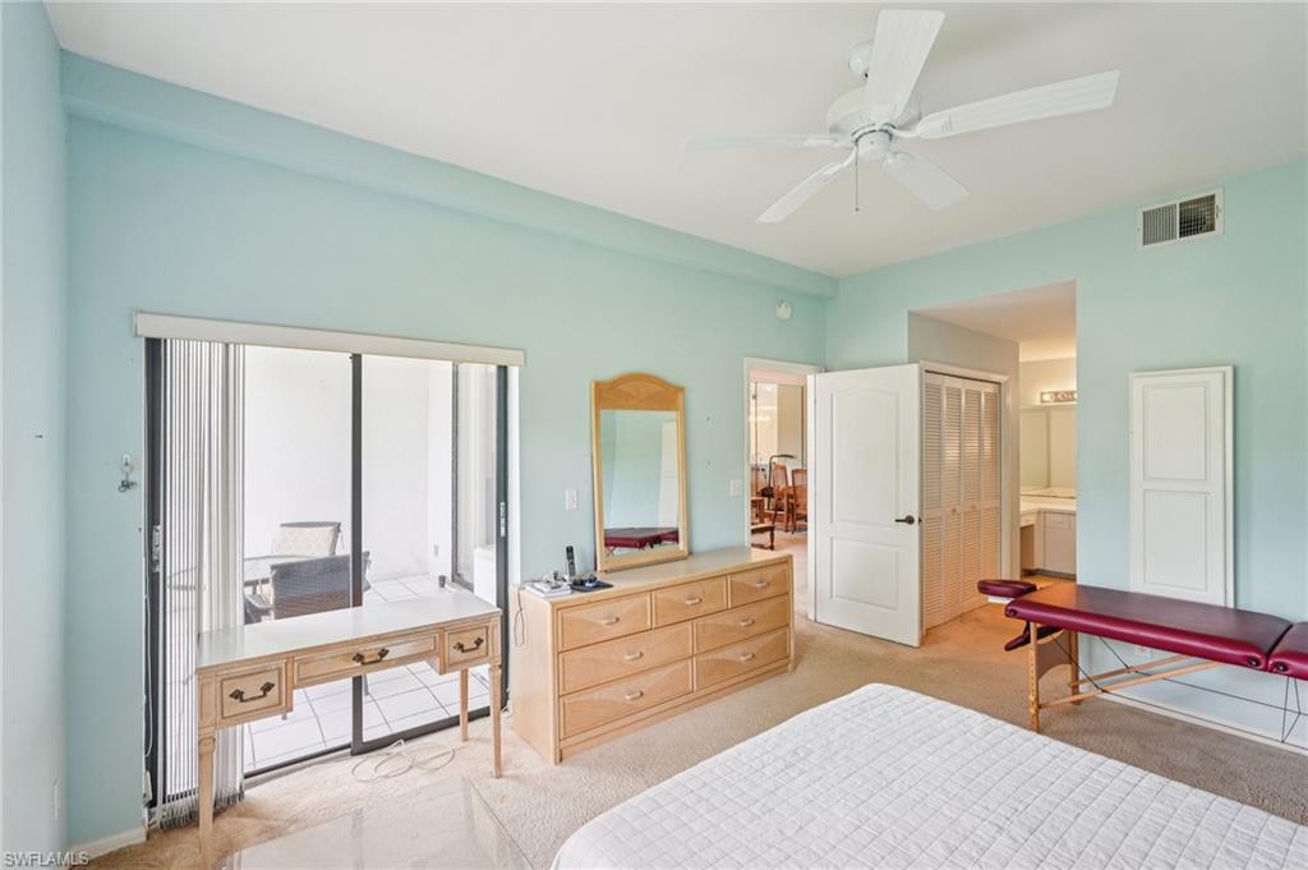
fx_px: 581
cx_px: 654
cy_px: 435
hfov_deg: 96.8
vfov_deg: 73.7
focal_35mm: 16
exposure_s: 1/25
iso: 400
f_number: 8
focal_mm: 16
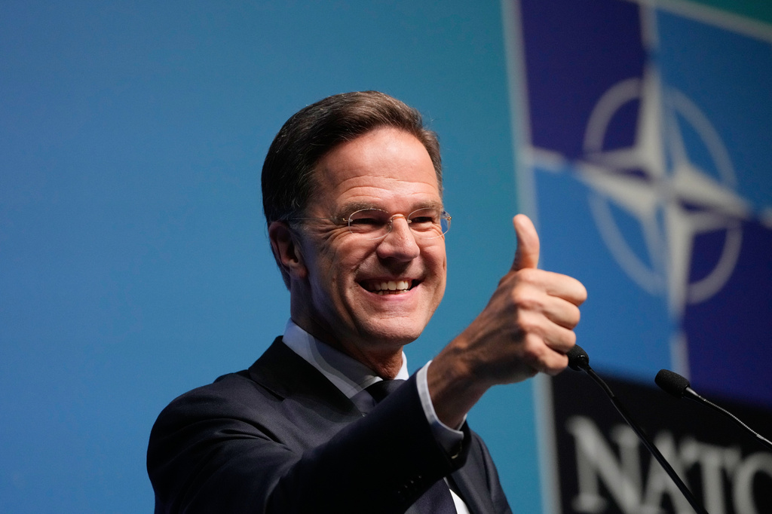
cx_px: 386
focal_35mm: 232
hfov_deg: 8.9
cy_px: 257
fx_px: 4973
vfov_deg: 5.9
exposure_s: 1/500
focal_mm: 232
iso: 5000
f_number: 5.6
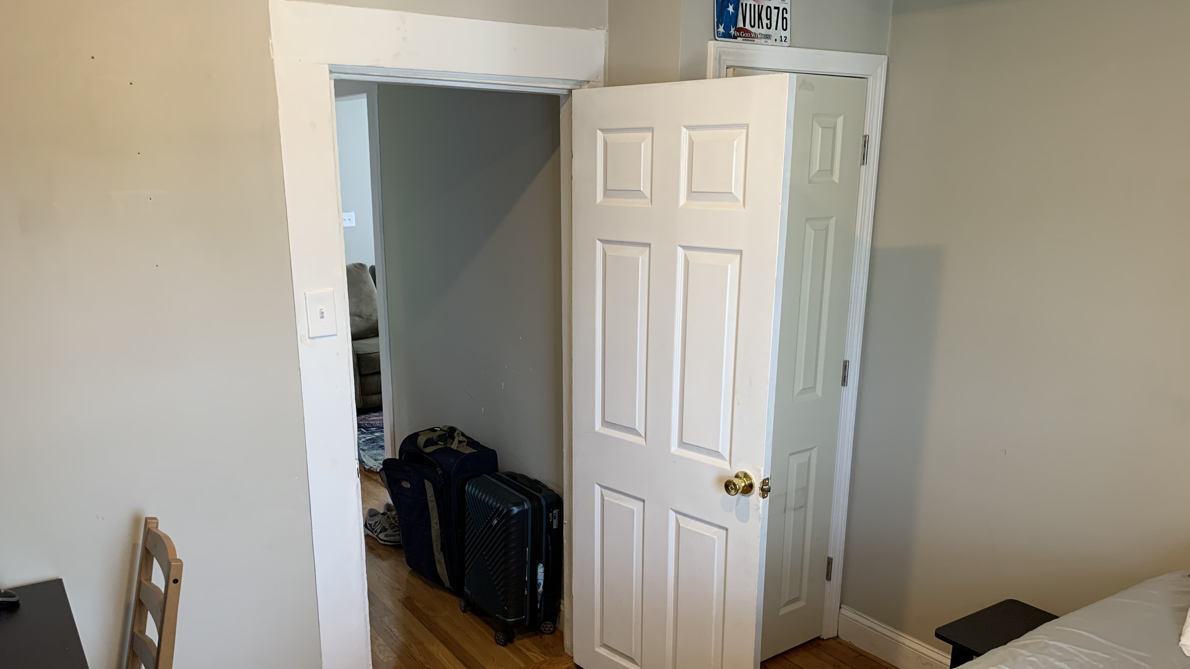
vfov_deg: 39.8
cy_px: 432
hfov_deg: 66.1
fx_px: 915
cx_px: 587
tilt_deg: -16.6
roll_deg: +0.2
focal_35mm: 29
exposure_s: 1/60
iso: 125
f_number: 1.8
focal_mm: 4.25
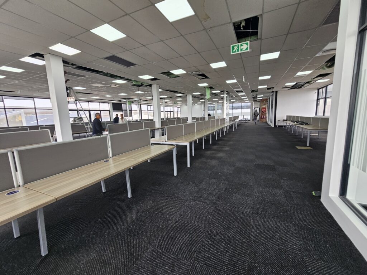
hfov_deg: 106.2
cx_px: 184
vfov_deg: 89.9
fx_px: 138
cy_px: 138
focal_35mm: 13
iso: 80
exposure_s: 1/120
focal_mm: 2.2
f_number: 2.2
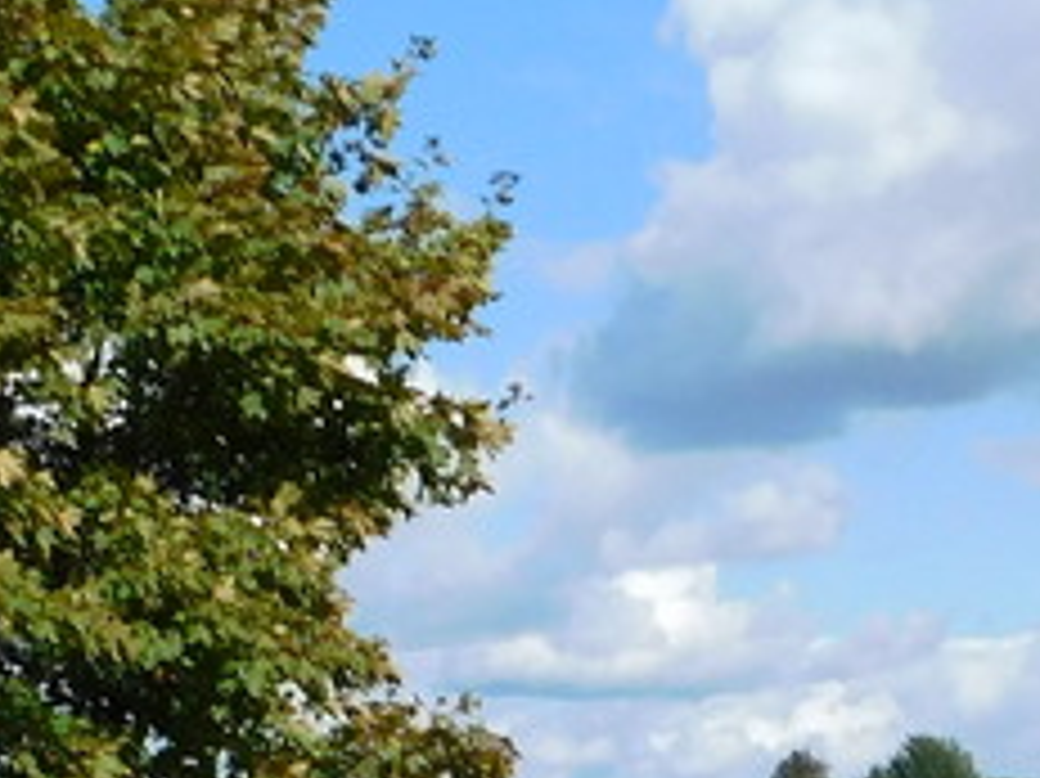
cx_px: 230
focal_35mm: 130
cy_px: 1142
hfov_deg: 15.1
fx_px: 3904
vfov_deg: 11.0
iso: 125
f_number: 6.4
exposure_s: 1/400
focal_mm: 5.3
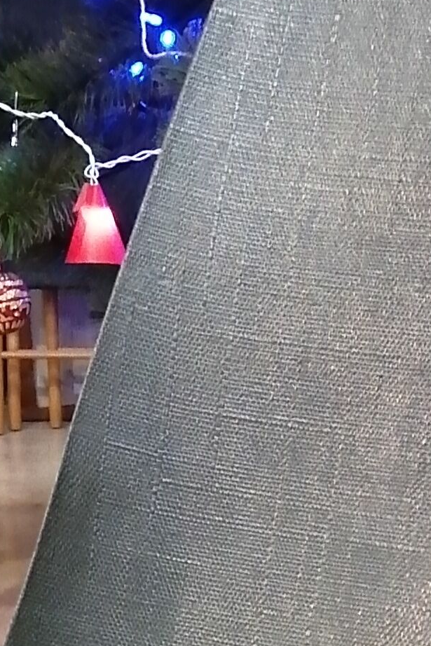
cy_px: 1100
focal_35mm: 122
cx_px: 233
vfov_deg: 15.0
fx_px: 2190
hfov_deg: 11.2
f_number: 1.8
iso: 640
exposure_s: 1/20
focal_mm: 3.46
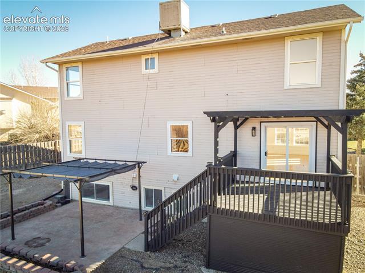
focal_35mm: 24
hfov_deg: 71.6
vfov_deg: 56.8
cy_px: 136
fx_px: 253
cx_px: 182
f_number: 2.8
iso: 100
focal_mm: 4.5
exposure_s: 1/200
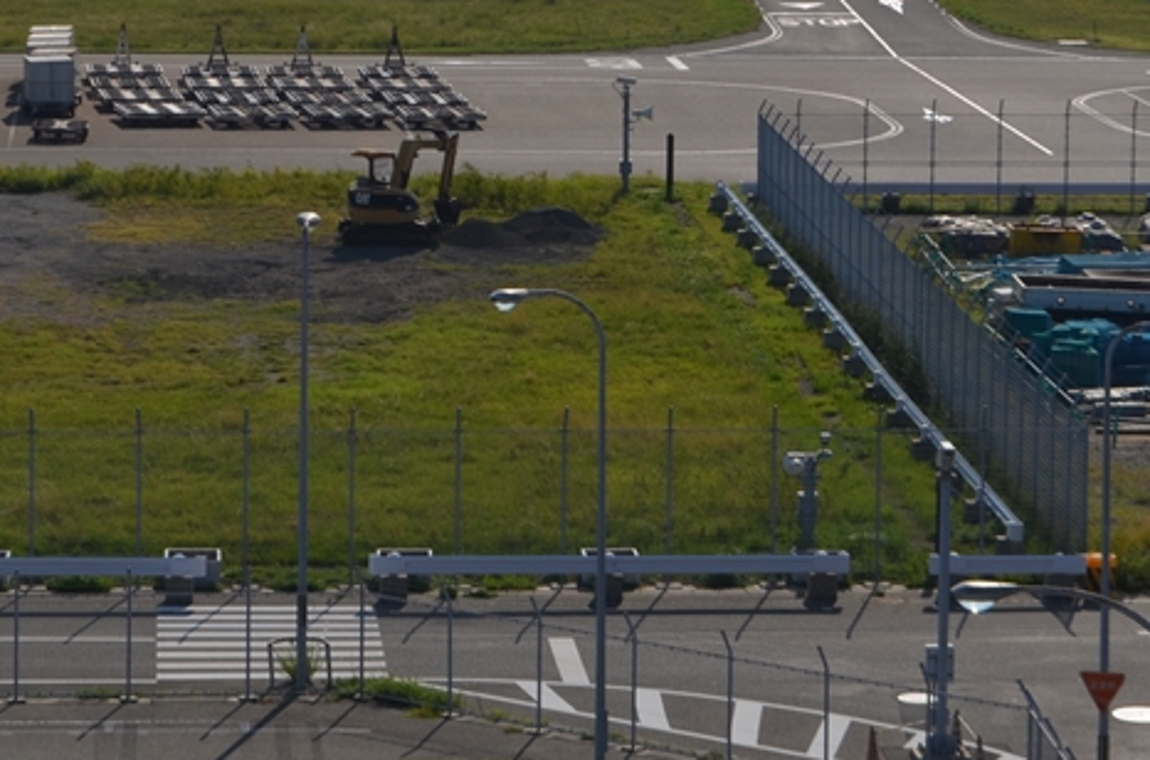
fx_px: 5641
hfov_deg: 11.6
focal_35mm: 177
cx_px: 654
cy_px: -49
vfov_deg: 7.7
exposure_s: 1/320
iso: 100
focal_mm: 55
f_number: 9
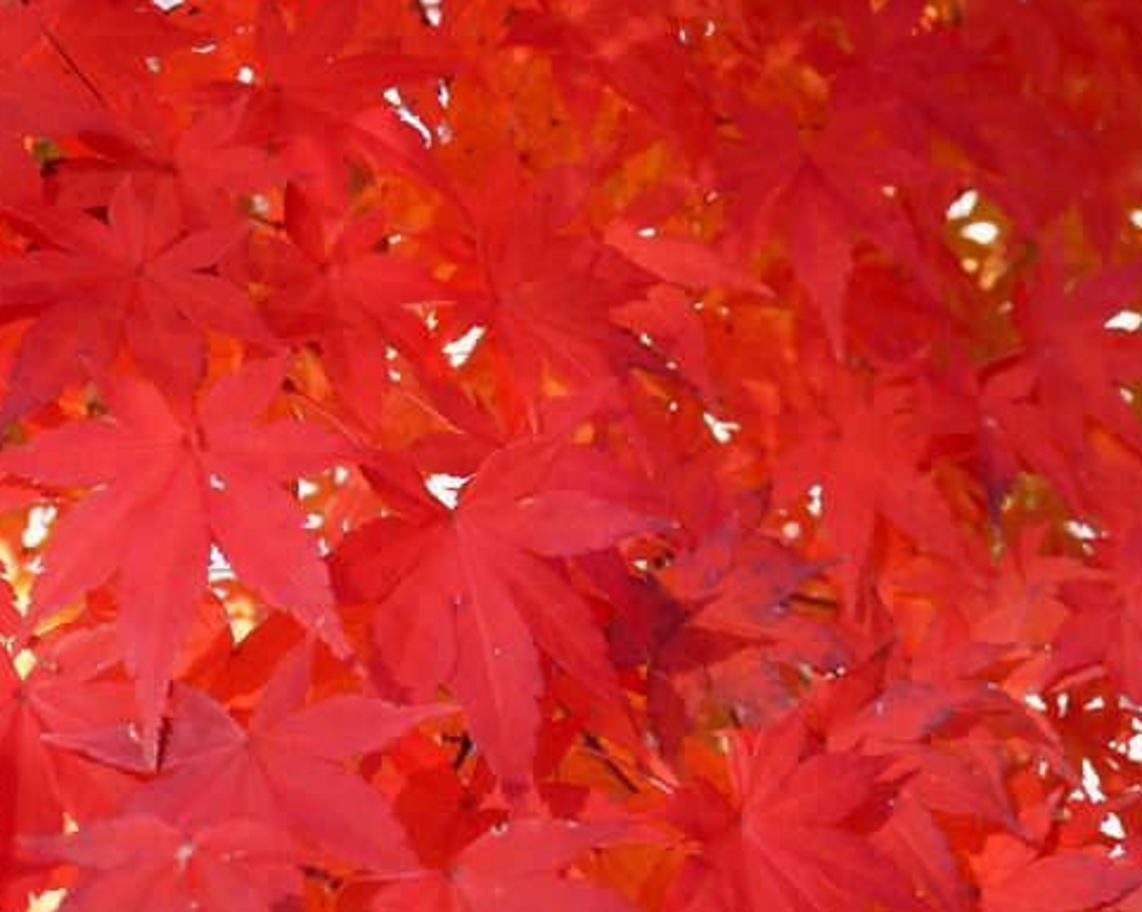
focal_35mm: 71
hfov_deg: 26.8
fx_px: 2398
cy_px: 457
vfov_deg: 21.5
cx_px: 584
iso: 100
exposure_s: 1/100
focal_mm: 11.6
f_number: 4.5
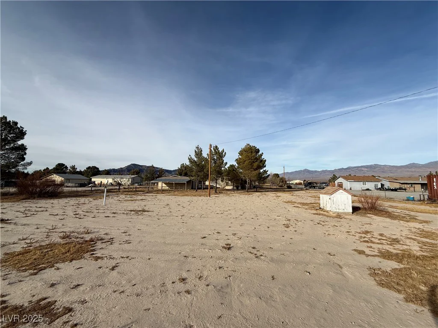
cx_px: 219
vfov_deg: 85.7
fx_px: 177
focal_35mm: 14
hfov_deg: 102.1
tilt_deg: +7.0
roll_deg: -0.2
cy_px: 164
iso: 50
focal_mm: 2.22
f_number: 2.2
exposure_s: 1/3289
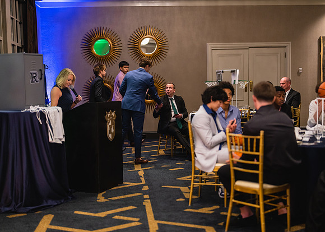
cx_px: 162
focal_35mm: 52
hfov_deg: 37.2
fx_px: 483
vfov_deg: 27.0
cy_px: 116
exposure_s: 1/400
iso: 1250
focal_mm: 50
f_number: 1.2
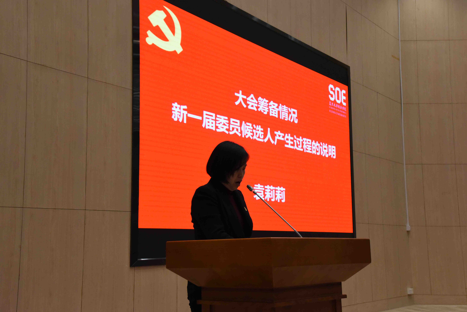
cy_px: 156
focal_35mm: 50
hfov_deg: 39.6
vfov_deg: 27.0
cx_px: 234
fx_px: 649
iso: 6400
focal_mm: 50
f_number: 8
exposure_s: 1/125
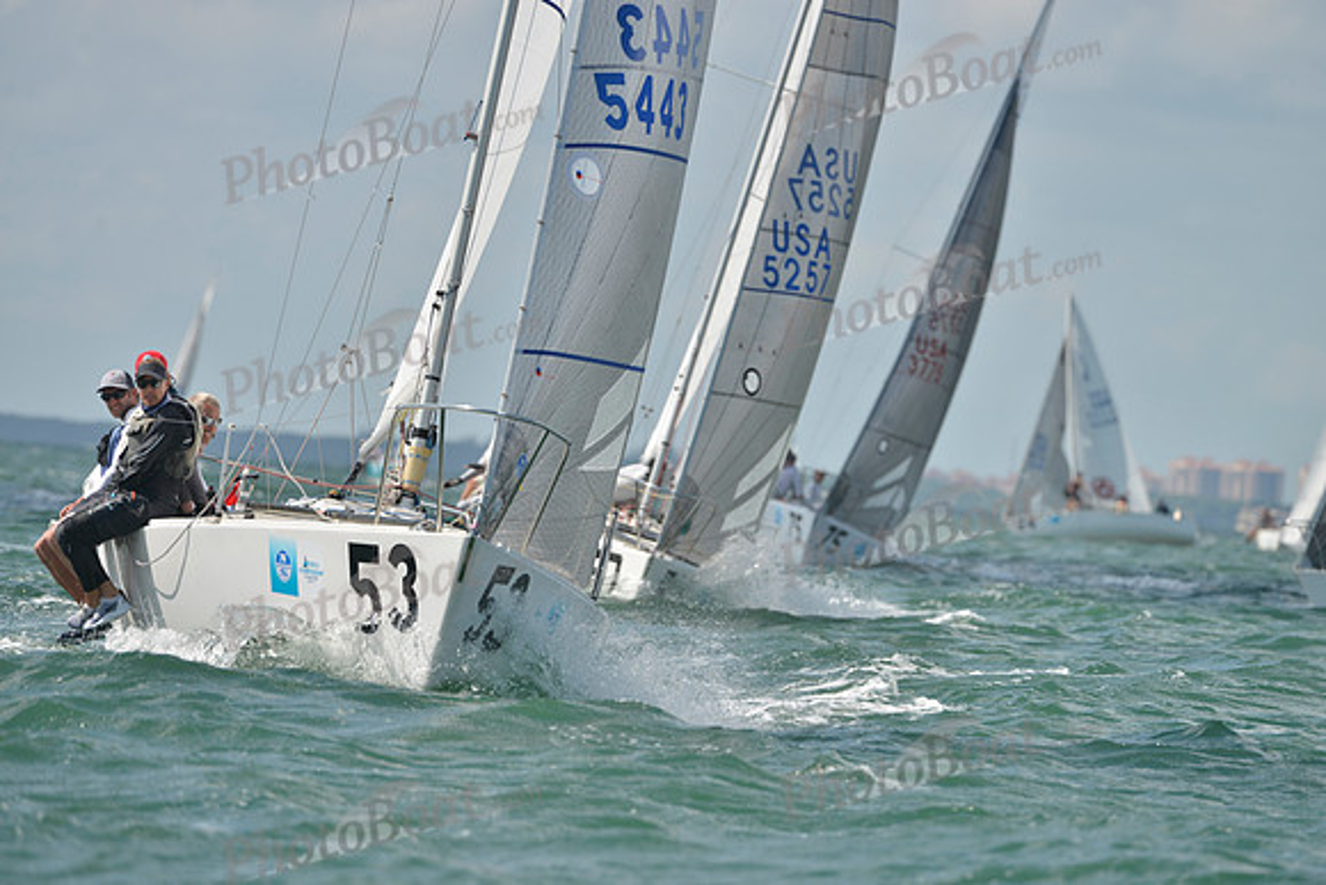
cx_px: 663
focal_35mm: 400
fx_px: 14736
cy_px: 442
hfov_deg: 5.2
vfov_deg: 3.4
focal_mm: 400
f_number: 7.1
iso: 200
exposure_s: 1/1000
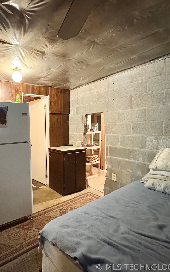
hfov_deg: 55.7
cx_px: 36
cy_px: 136
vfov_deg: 85.1
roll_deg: +0.8
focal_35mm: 20
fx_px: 148
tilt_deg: -2.2
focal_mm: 2.22
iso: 1000
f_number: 2.2
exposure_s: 1/40
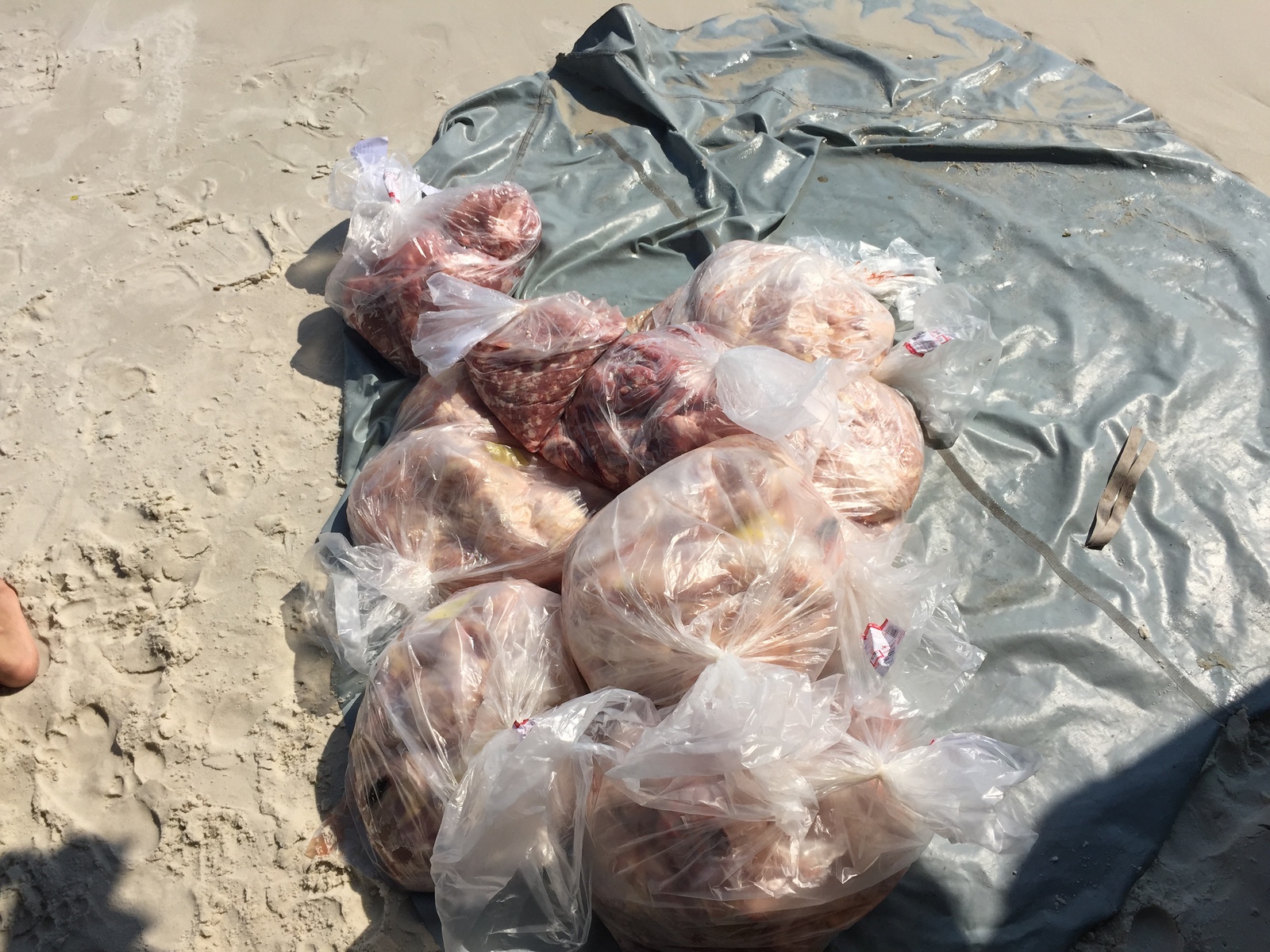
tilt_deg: -57.4
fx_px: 1064
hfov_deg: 61.7
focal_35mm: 29
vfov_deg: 48.2
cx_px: 635
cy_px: 476
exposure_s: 1/4950
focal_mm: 4.15
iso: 32
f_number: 2.2
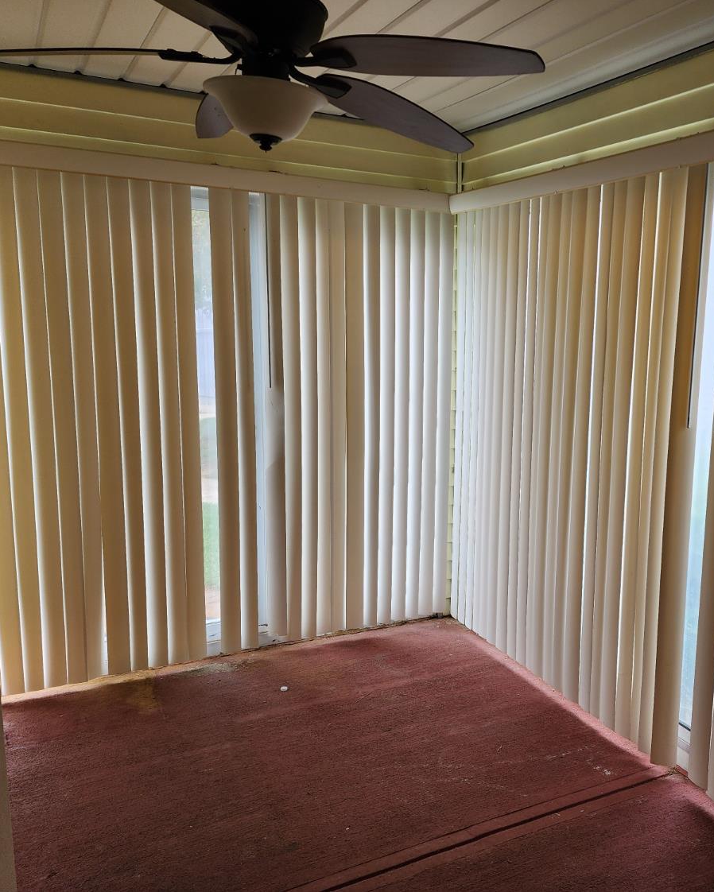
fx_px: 792
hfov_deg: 47.5
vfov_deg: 58.8
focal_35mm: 30
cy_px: 446
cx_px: 494
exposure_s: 1/180
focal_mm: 6.4
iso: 80
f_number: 1.8
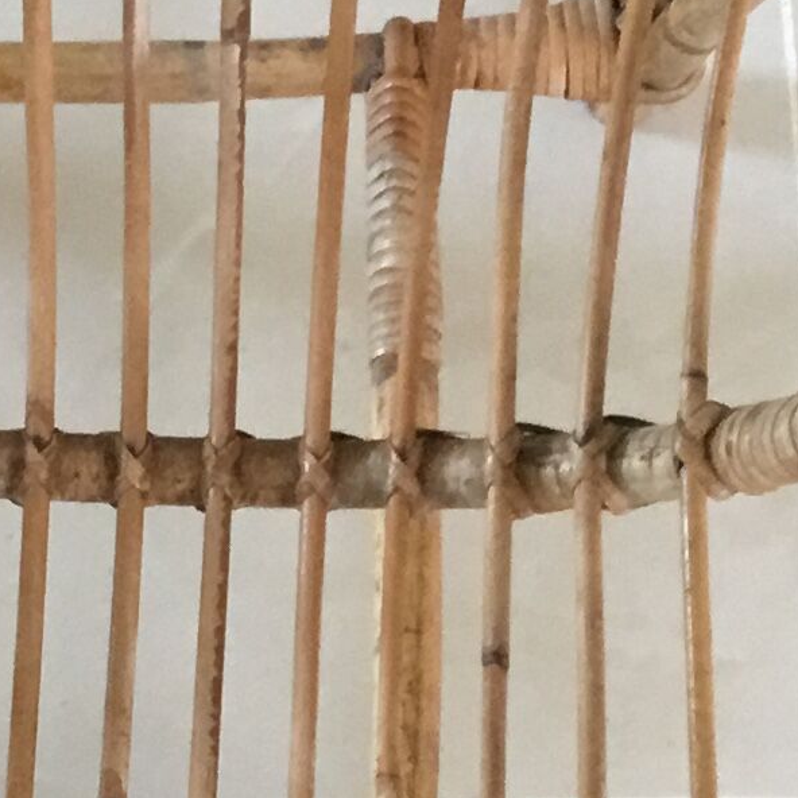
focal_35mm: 151
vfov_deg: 11.5
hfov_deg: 11.5
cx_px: 40
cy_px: 661
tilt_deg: -65.2
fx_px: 3938
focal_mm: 3.3
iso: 125
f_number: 2.4
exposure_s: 1/33
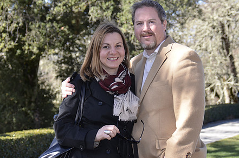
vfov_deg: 10.2
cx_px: 142
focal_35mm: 134
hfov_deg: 15.3
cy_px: 66
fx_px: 888
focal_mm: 68
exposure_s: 1/250
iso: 200
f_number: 5.6
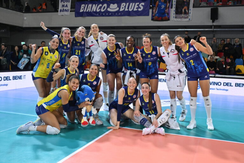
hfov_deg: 51.9
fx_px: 251
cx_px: 122
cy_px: 82
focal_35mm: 37
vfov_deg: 35.9
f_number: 5.6
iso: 5000
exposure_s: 1/800
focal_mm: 37
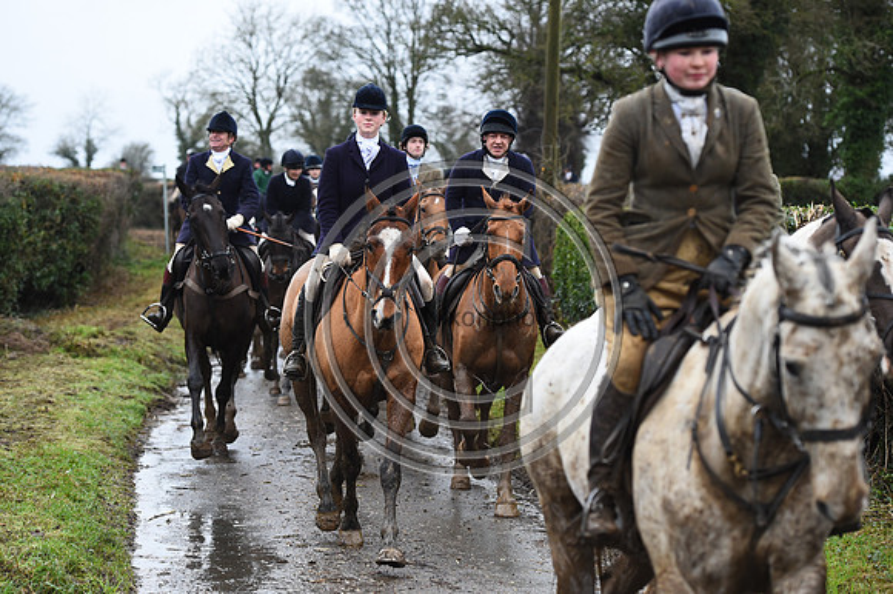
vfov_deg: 13.9
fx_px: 2429
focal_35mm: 98
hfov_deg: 20.8
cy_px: 297
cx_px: 446
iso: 1600
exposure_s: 1/1250
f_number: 4
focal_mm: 98
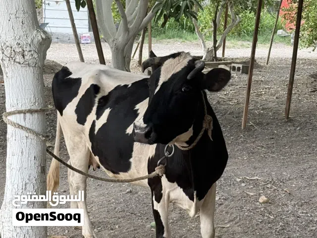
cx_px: 158
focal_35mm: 48
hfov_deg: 39.7
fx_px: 440
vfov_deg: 30.3
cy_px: 119
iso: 80
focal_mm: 6.76
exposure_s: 1/223
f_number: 1.78
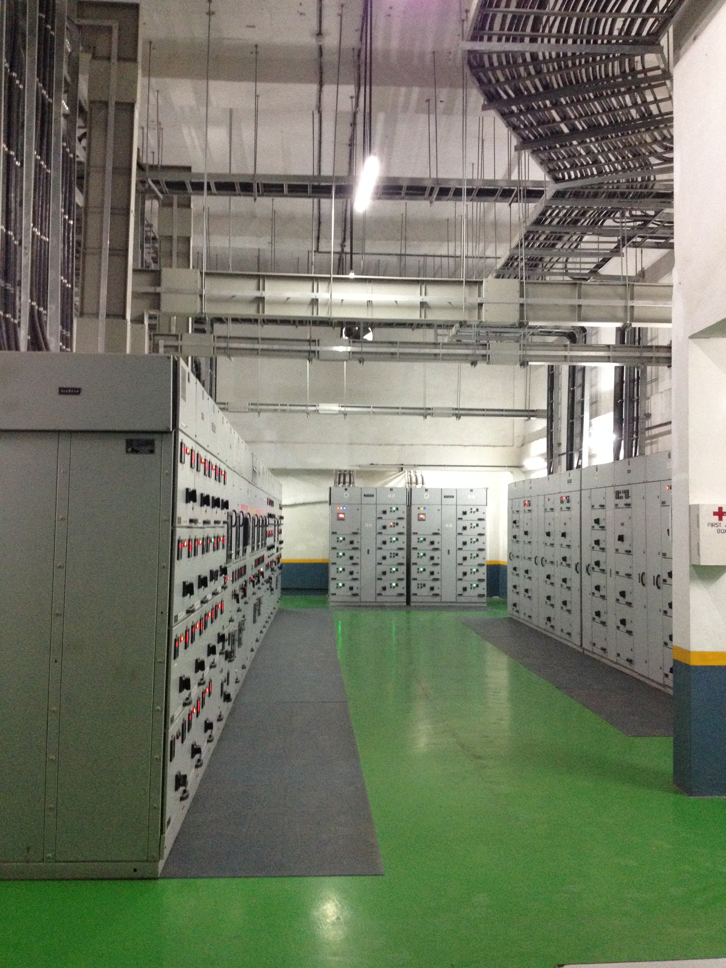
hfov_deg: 40.7
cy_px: 484
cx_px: 363
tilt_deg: +3.3
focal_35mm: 35
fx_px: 979
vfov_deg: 52.6
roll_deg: -1.1
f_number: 2.4
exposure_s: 1/20
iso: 250
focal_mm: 4.28
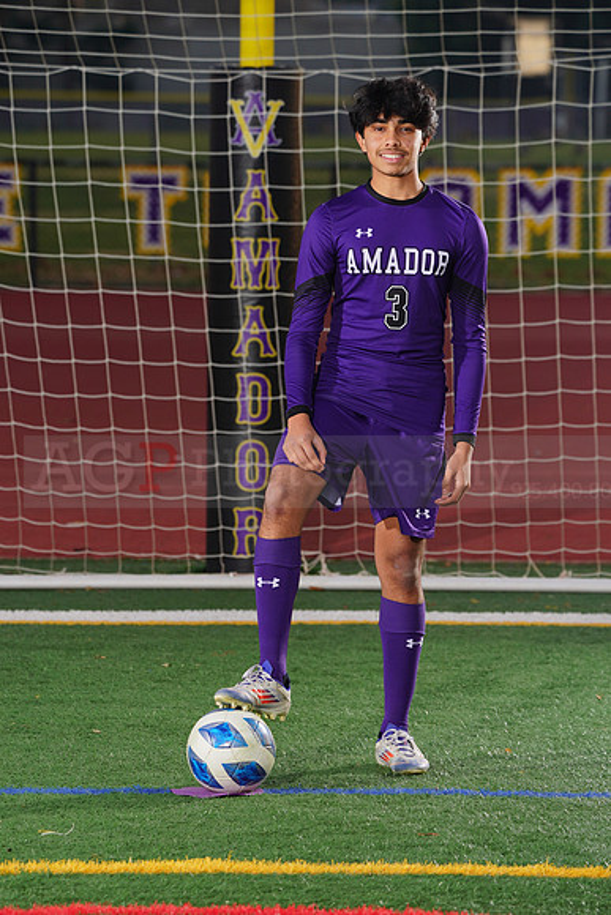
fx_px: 5622
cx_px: 306
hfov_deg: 6.2
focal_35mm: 221
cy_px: 458
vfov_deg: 9.3
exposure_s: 1/200
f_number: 7.1
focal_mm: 221
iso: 200
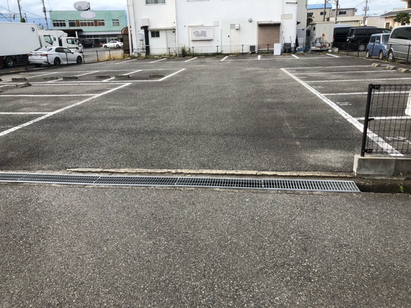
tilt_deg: -19.2
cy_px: 154
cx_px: 206
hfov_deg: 63.4
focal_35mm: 28
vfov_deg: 49.7
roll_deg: +2.0
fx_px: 332
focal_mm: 3.99
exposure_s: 1/1230
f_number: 1.8
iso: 20
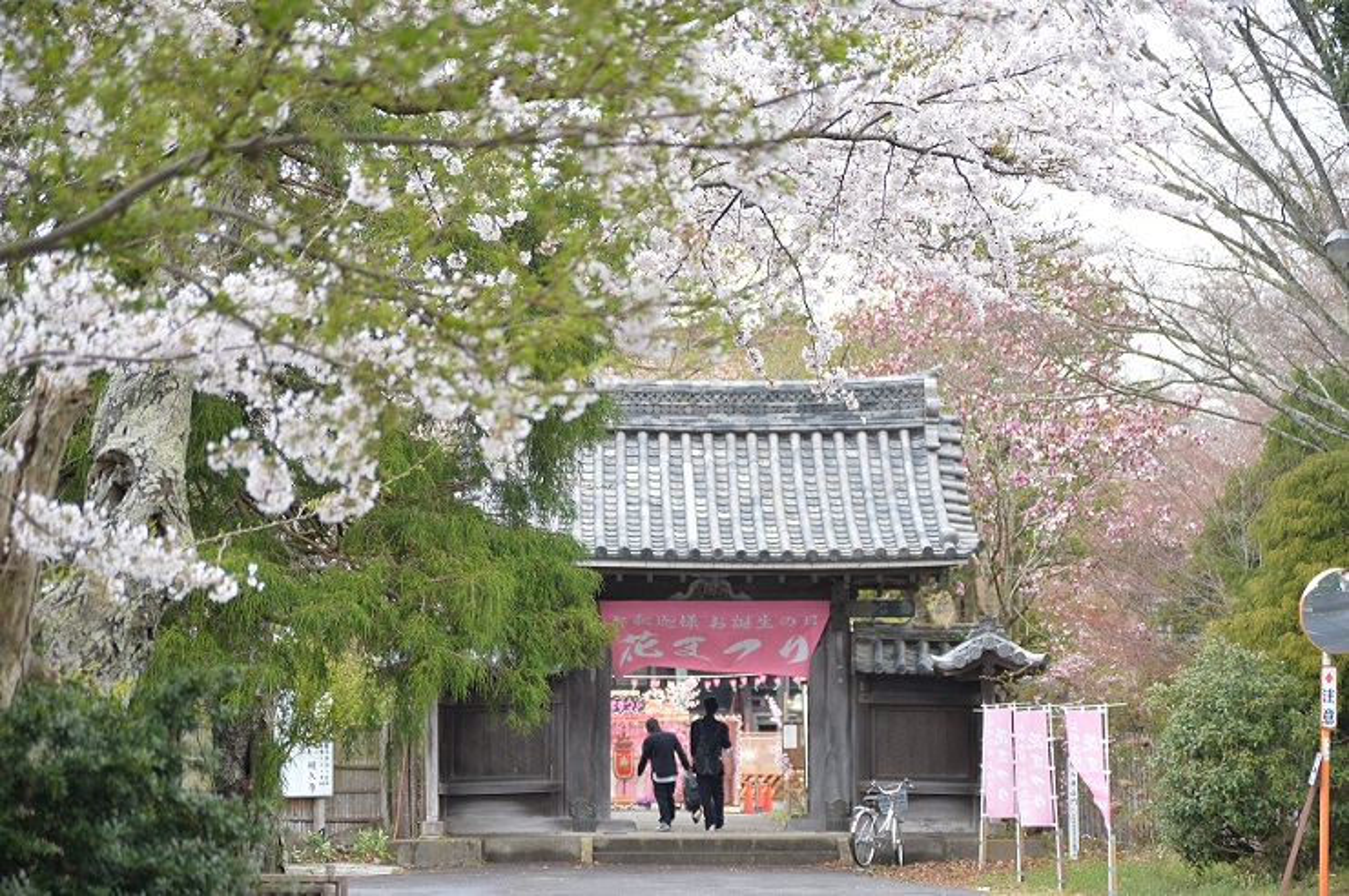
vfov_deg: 13.0
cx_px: 674
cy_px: 448
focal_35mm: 105
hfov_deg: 19.5
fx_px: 3931
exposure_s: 1/125
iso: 800
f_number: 5.6
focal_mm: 105
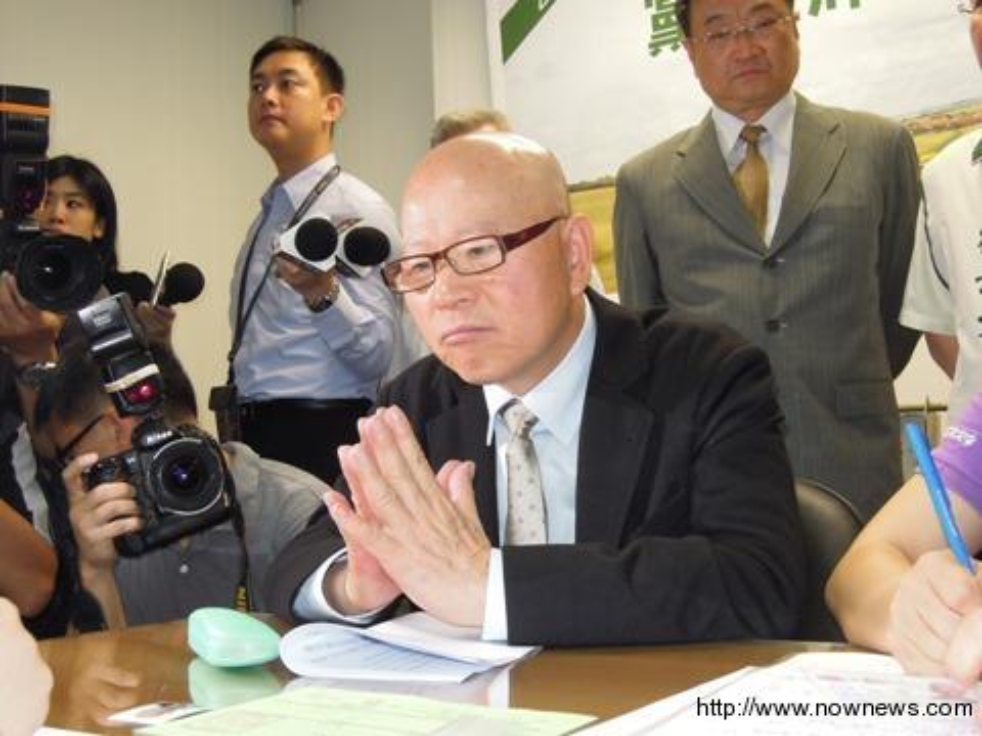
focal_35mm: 40
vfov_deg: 36.0
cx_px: 491
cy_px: 368
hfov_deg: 46.8
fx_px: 1135
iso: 200
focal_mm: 7.2
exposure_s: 1/40
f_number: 3.3
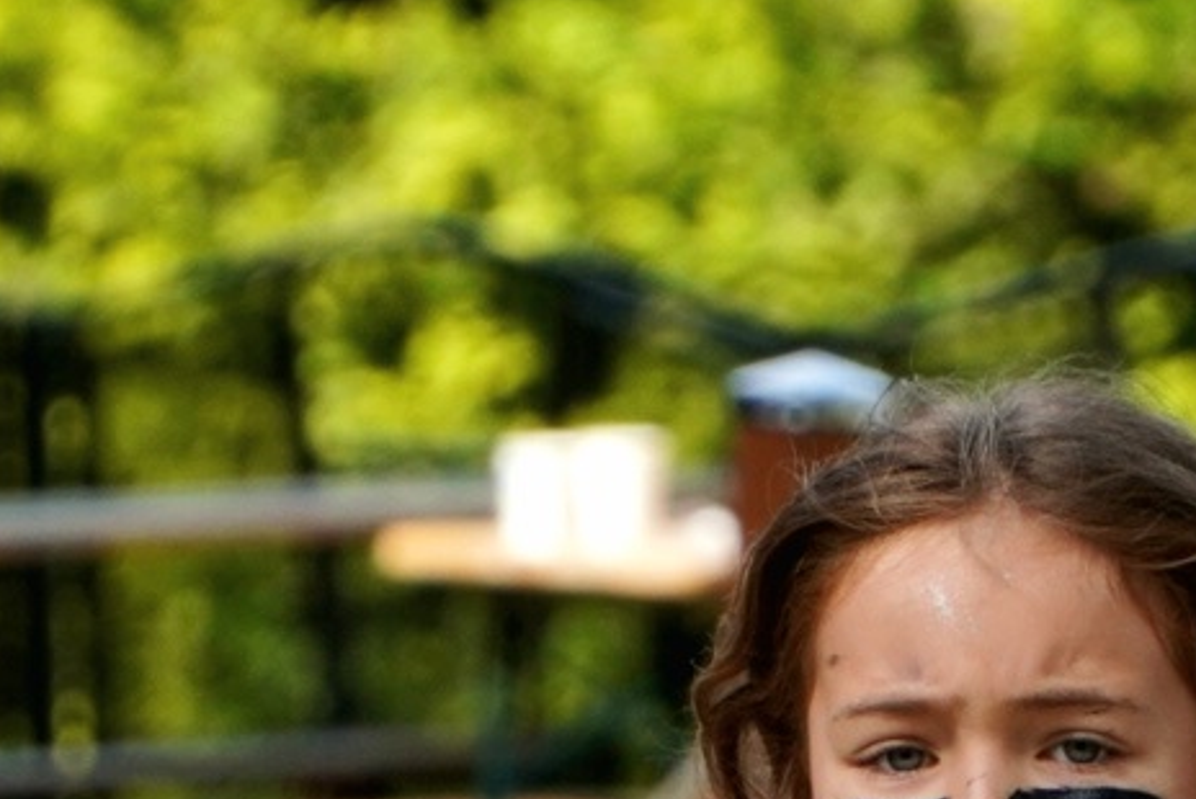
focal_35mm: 549
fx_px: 18241
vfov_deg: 2.5
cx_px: 838
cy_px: 1302
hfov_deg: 3.8
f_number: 4
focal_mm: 105
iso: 640
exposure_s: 1/2000
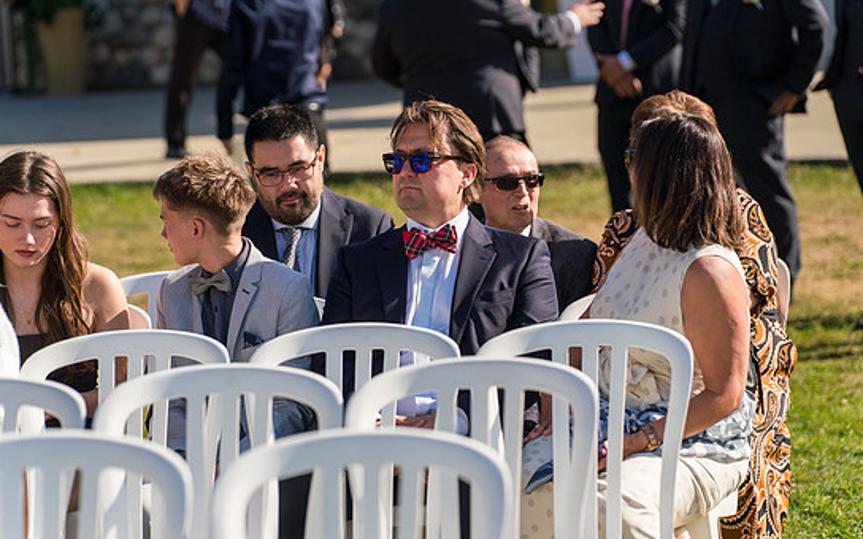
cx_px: 439
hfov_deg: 12.8
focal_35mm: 163
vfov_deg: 8.0
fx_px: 3834
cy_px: 270
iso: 250
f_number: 4
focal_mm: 150
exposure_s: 1/2000
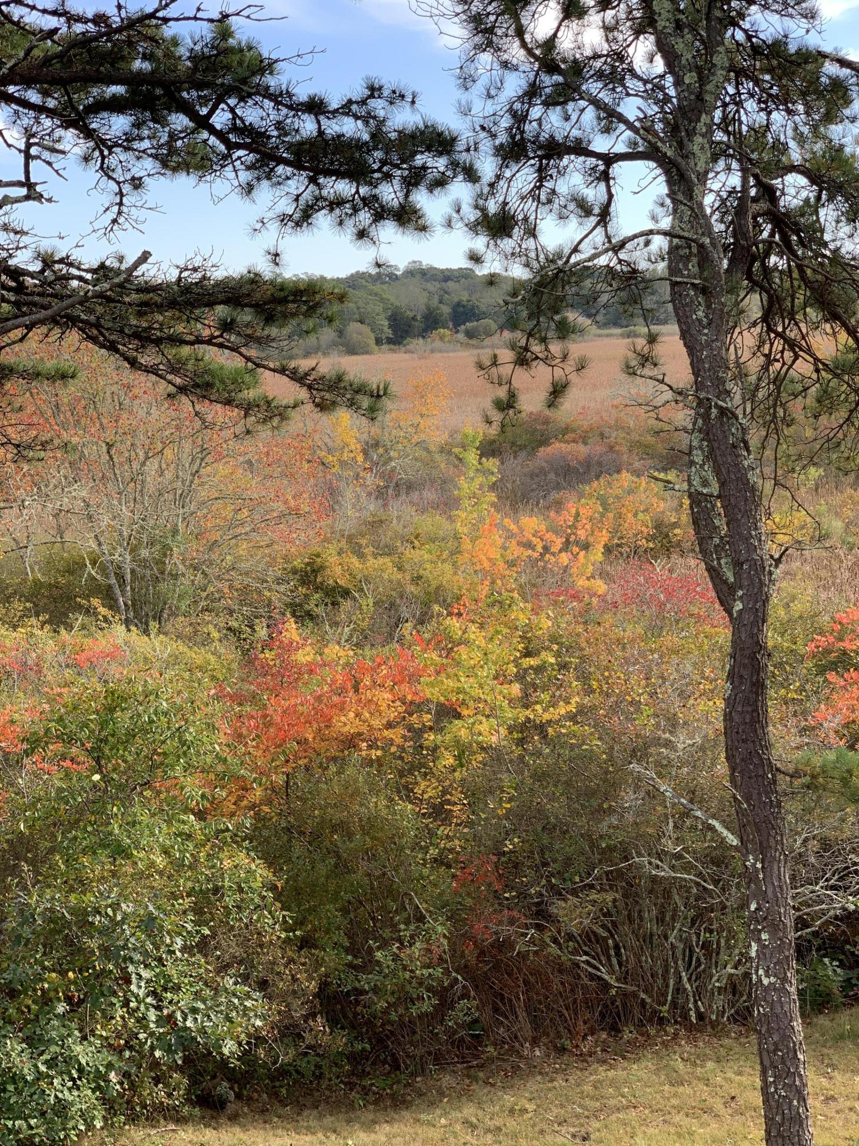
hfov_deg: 28.0
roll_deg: +2.8
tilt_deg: -8.0
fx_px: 1721
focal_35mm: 52
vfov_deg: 36.8
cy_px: 573
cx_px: 430
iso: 16
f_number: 2.4
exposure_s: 1/122
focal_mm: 6
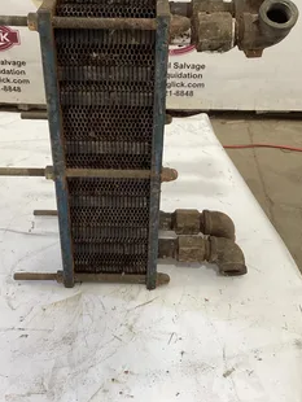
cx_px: 137
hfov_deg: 36.0
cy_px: 156
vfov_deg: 46.4
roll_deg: +2.1
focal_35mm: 40
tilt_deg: -32.9
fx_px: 465
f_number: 2.4
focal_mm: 3.3
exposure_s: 1/50
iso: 100
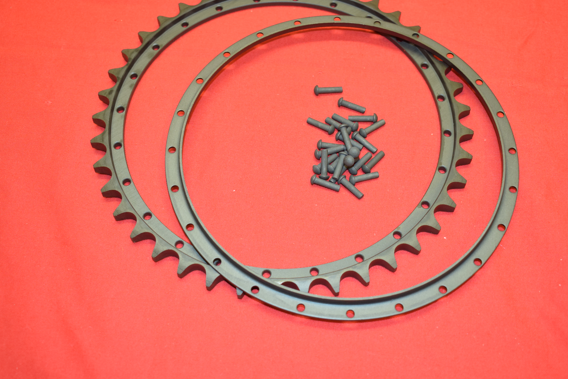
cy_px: 168
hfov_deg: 39.9
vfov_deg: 27.2
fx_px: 782
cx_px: 294
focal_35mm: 50
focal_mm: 29
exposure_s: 1/60
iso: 800
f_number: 5
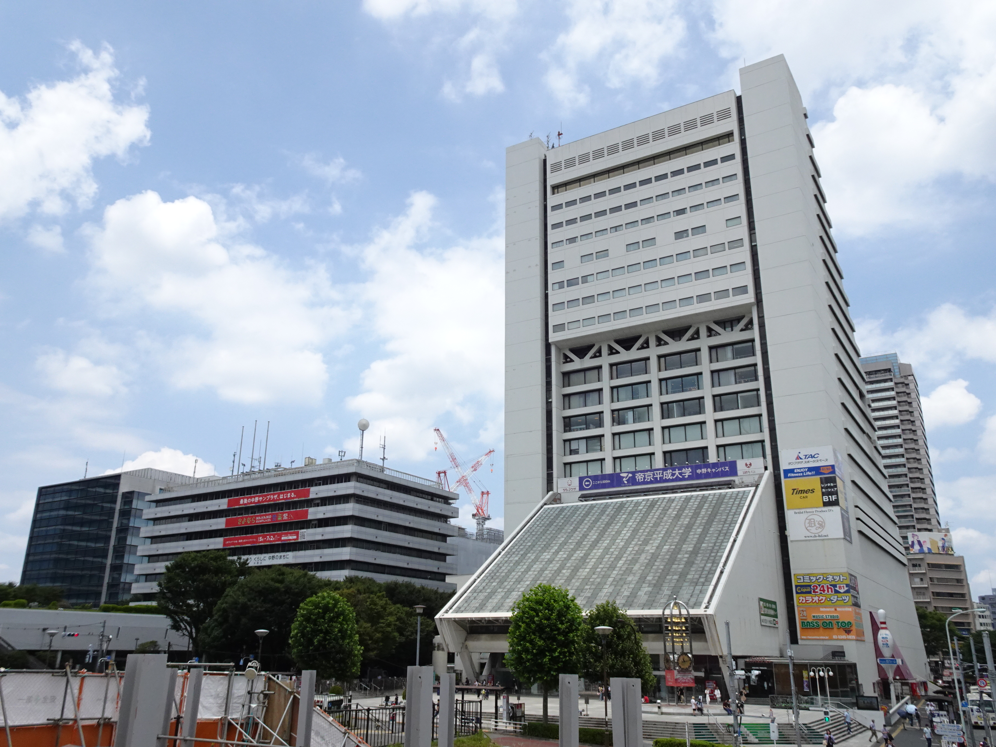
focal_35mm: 28
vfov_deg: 49.7
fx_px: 806
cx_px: 498
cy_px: 374
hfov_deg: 63.4
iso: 200
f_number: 3.5
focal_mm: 4.82
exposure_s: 1/2000
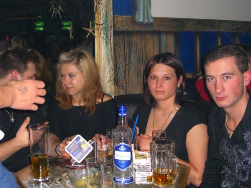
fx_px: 413
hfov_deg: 33.8
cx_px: 126
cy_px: 94
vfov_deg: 25.7
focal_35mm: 57
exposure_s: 1/60
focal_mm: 11.8
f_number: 3.6
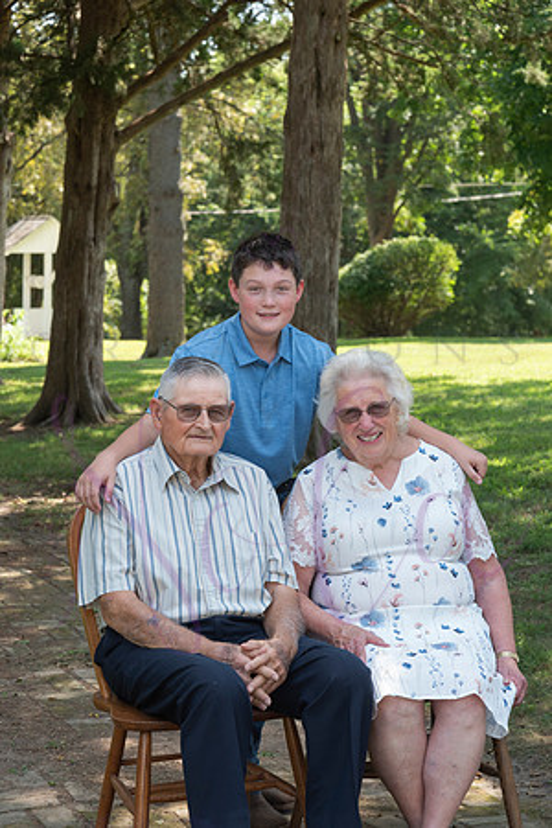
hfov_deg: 16.1
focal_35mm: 85
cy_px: 414
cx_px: 276
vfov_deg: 23.9
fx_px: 1955
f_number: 8
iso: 500
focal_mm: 85
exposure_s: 1/160
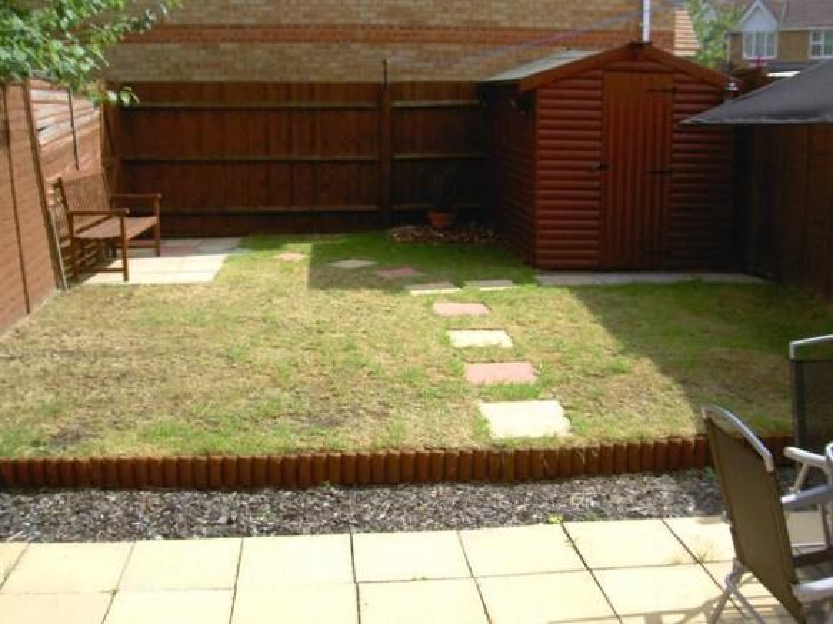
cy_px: 312
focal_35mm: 39
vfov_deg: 36.8
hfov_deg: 47.9
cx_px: 416
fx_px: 938
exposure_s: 1/250
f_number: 4.7
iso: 50
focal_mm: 8
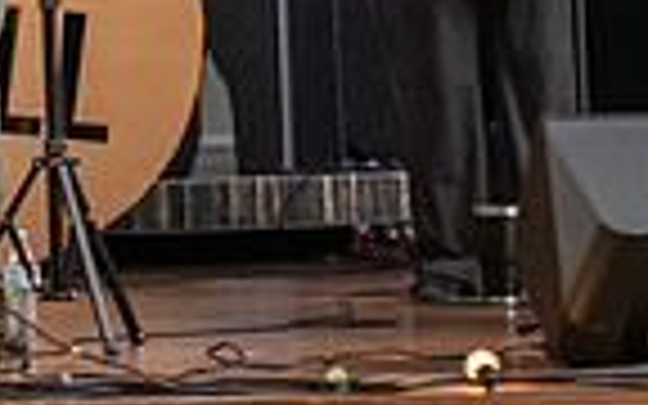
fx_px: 5951
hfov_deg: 6.2
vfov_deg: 3.9
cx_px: -279
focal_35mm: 337
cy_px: -268
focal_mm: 82
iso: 1600
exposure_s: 1/60
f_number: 3.2
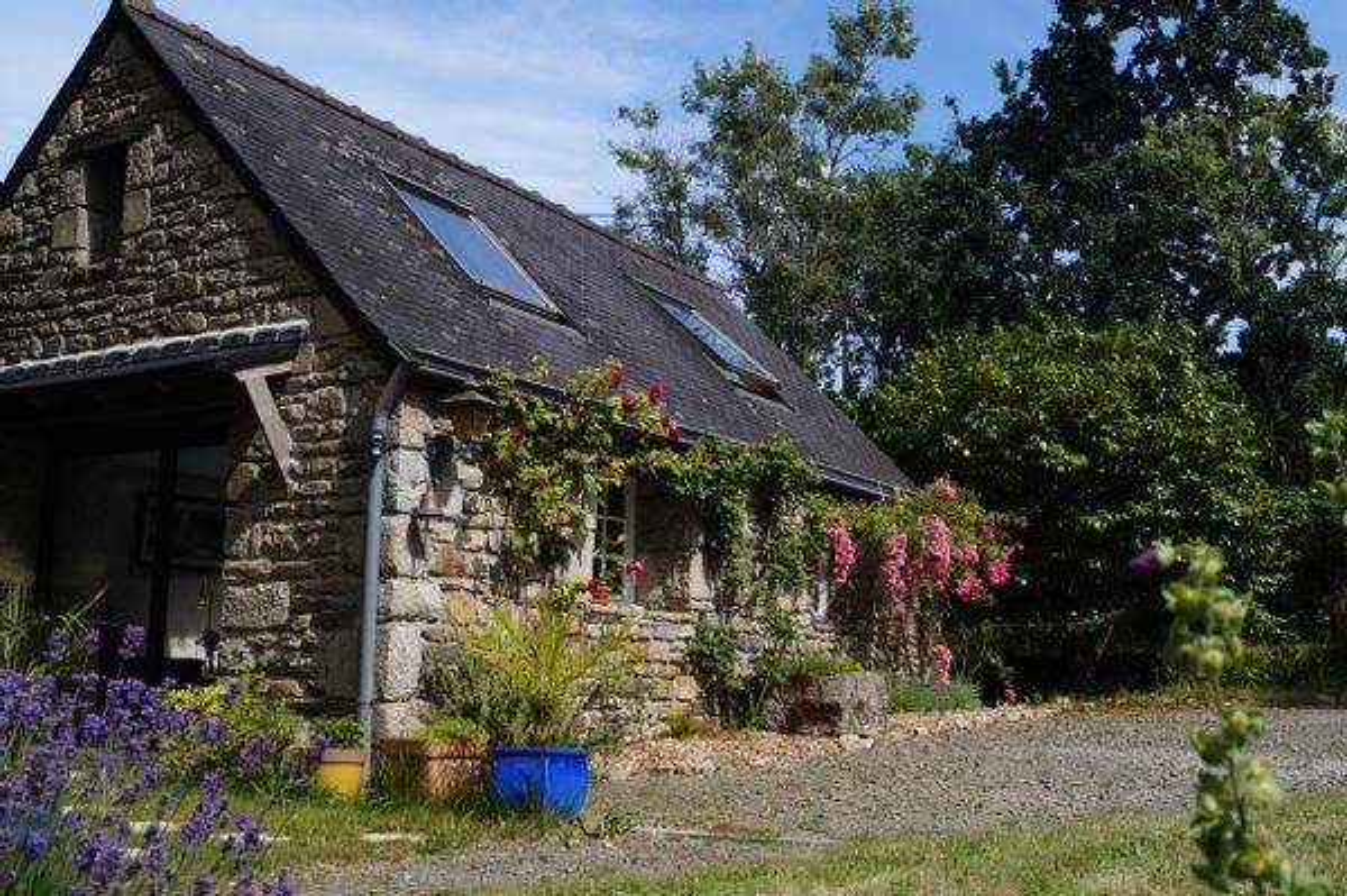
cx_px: 674
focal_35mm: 36
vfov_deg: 36.8
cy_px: 448
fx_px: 1346
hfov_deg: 53.2
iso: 100
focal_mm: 24
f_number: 13
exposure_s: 1/100
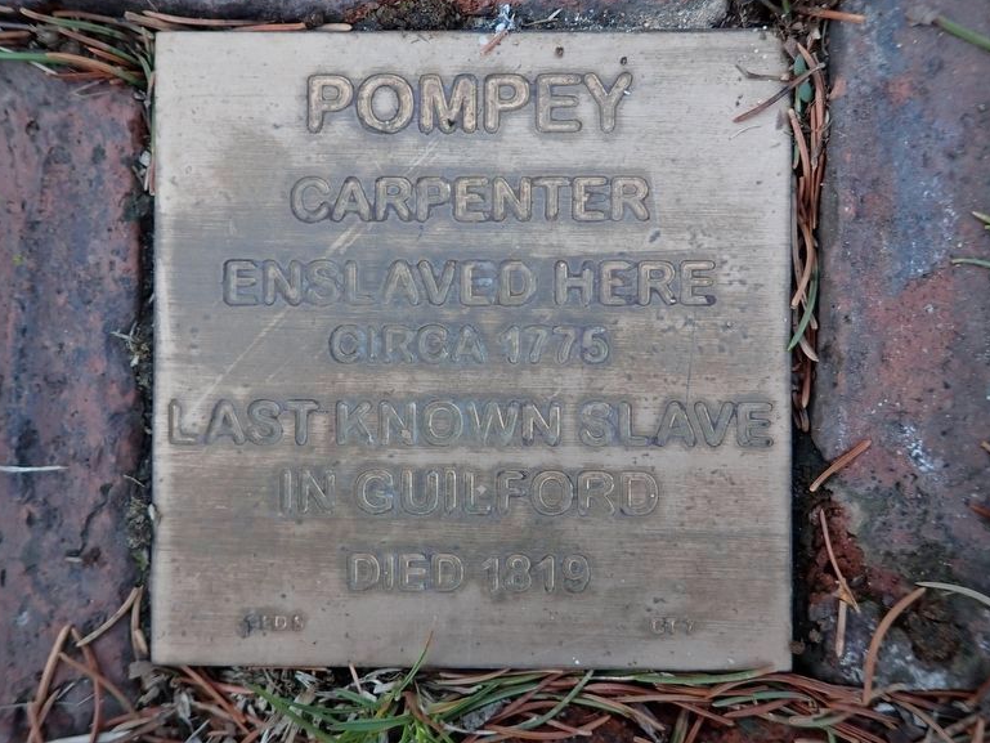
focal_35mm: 26
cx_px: 480
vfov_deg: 53.1
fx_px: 744
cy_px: 368
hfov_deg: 67.3
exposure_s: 1/80
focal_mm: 4.5
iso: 200
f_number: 2
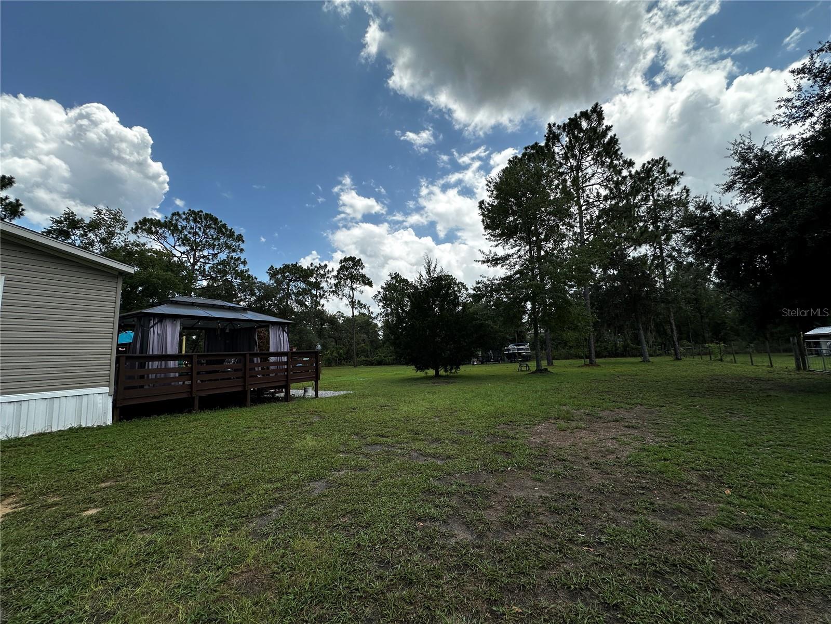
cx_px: 416
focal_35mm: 14
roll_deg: +2.1
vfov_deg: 85.7
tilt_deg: +8.0
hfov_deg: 102.1
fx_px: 336
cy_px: 312
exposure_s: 1/1855
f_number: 2.2
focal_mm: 2.22
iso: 50
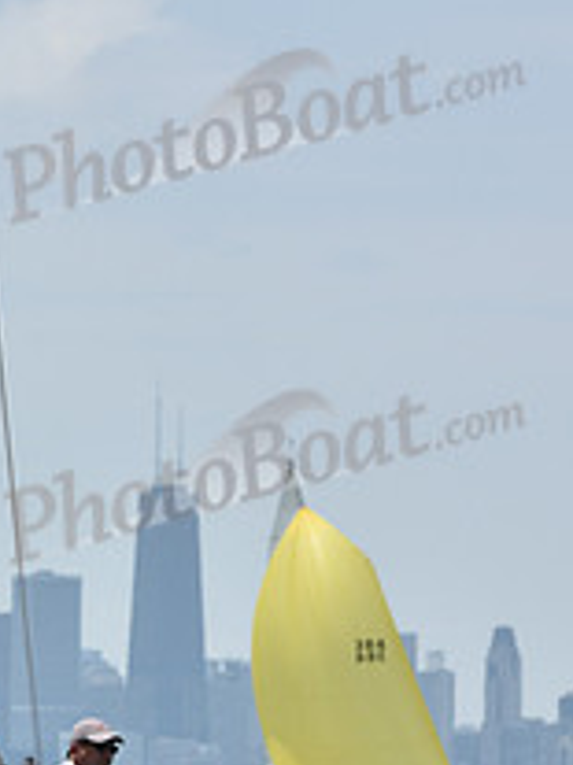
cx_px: -185
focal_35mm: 391
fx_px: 8639
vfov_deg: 5.1
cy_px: 711
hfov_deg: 3.8
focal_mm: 145
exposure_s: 1/1250
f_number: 7.1
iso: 250
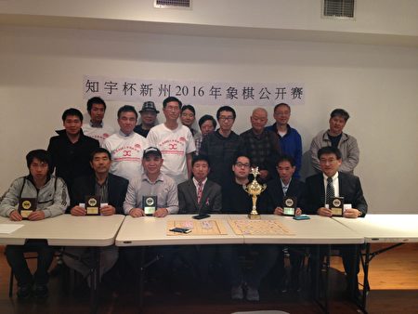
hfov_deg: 52.6
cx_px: 209
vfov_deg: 40.7
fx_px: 423
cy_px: 157
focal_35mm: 35
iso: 100
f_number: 2.4
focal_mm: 4.28
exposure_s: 1/20
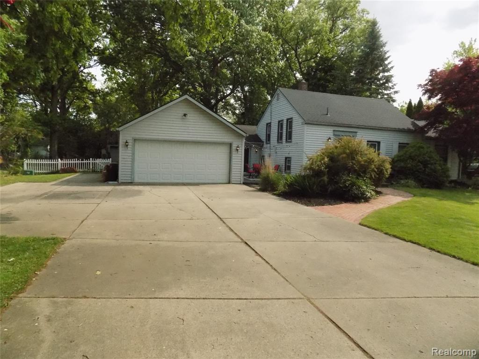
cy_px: 180
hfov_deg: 73.9
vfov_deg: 58.9
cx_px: 240
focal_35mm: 23
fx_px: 318
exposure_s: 1/500
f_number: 9.9
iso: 800
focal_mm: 4
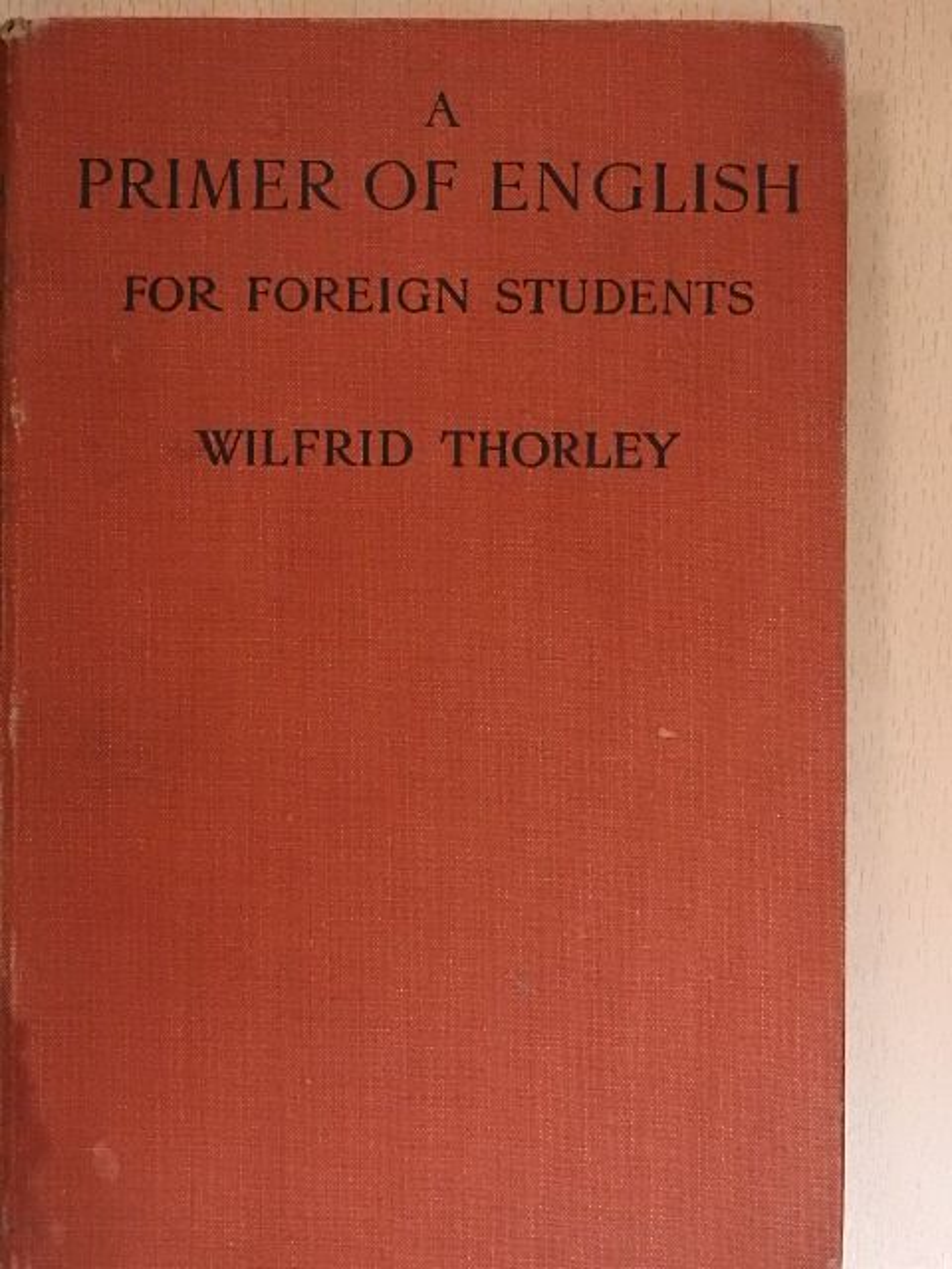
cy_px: 634
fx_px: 2200
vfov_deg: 32.2
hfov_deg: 24.4
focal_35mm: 60
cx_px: 476
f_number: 4.2
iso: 1600
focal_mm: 10.7
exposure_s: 1/80
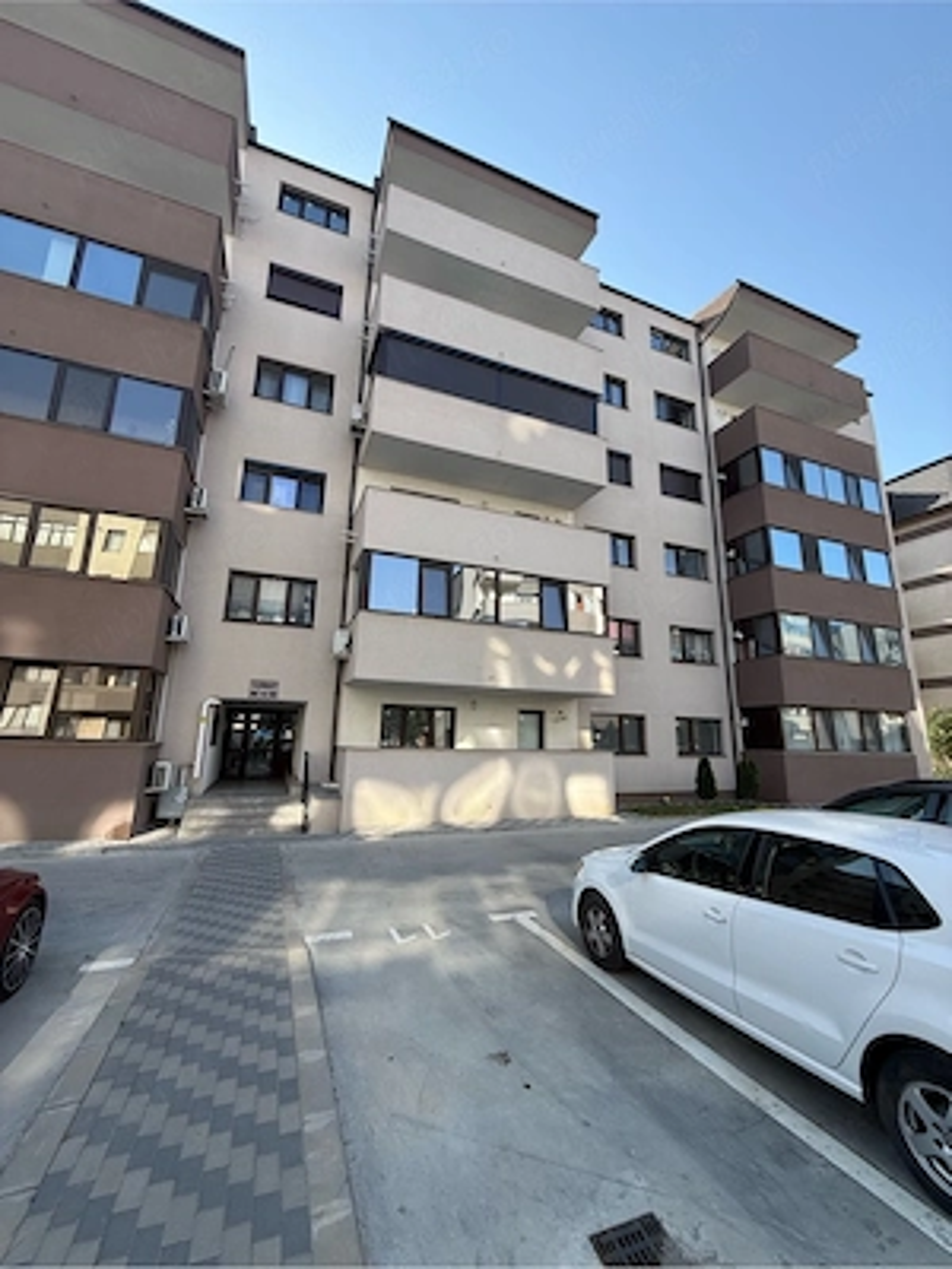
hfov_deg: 85.7
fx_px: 513
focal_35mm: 14
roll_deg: -1.8
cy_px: 634
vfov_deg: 102.1
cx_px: 476
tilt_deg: +12.2
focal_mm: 2.22
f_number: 2.2
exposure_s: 1/486
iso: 50
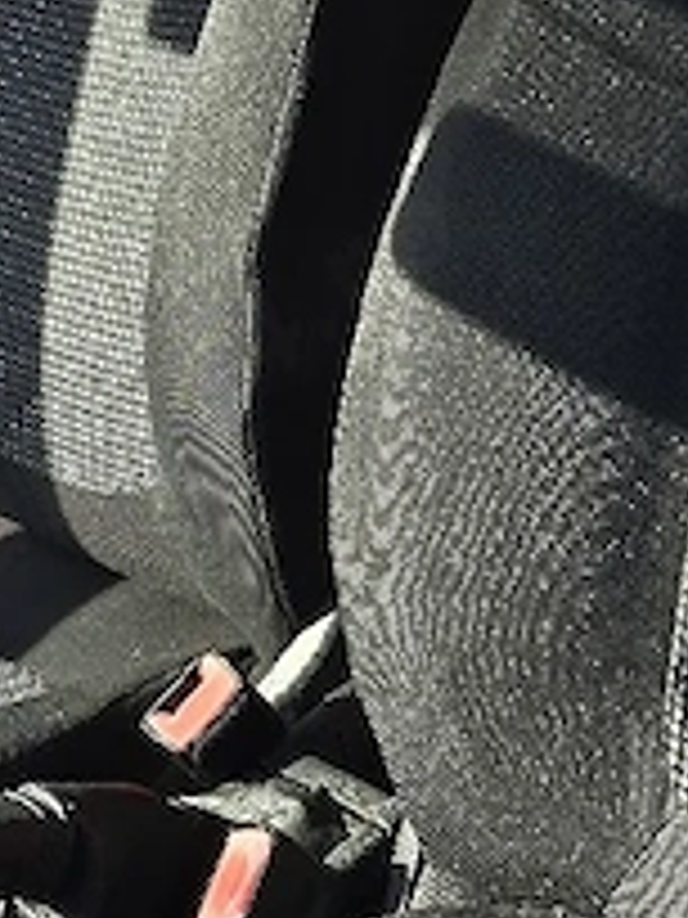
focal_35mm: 90
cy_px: 518
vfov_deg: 21.8
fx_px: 2385
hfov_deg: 16.4
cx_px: 342
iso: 50
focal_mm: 5.54
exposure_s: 1/357
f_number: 1.8
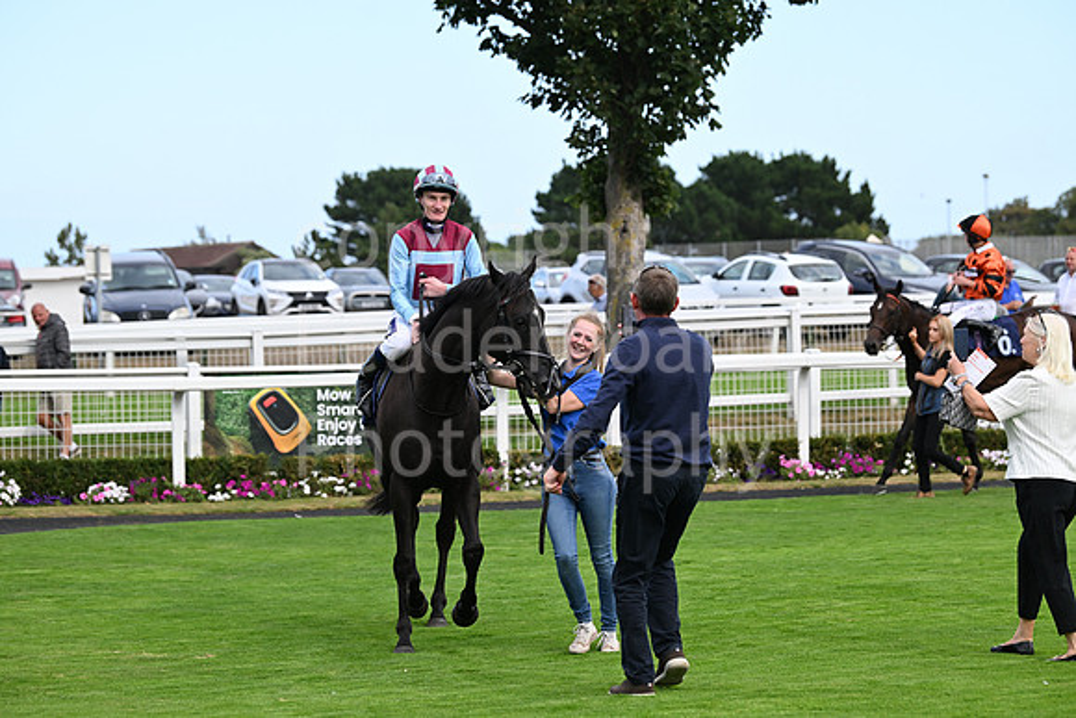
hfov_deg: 17.1
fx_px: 3587
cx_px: 538
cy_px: 359
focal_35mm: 120
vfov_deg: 11.4
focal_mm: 120
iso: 800
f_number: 4.5
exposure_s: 1/2500
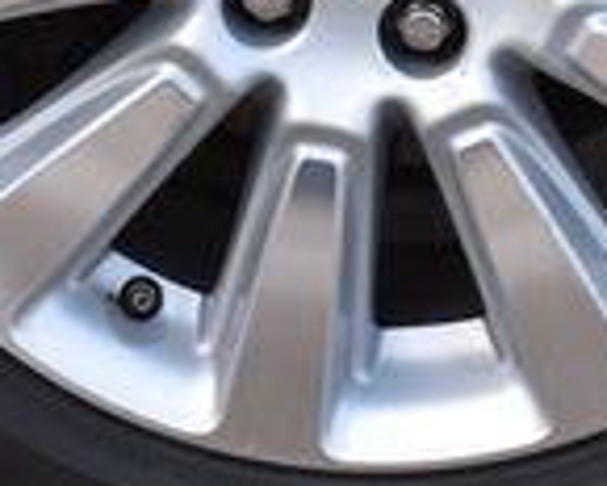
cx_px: 364
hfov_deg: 6.9
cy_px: -172
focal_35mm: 280
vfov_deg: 5.5
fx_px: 5032
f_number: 9
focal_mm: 45
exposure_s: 1/160
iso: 400
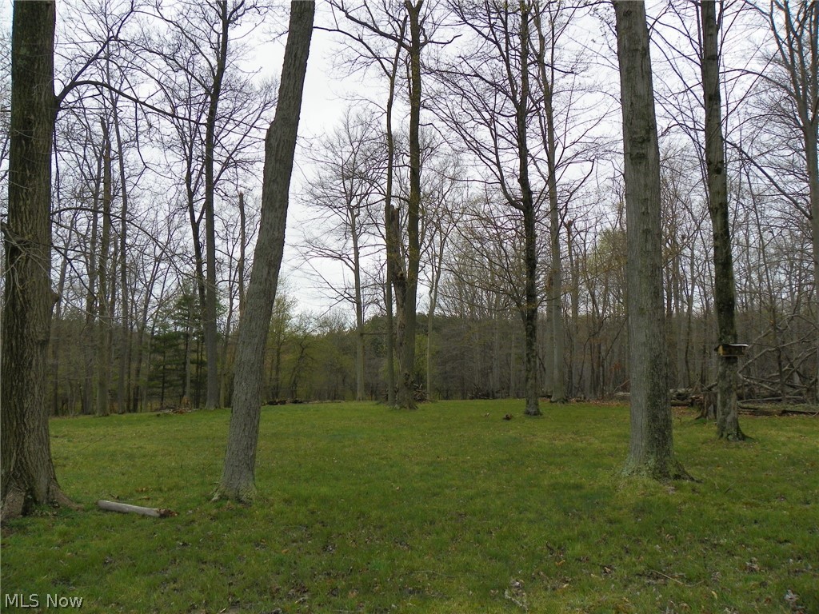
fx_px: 615
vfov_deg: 53.1
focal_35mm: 26
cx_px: 410
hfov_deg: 67.3
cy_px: 307
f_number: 4
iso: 64
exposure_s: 1/250
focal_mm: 4.6
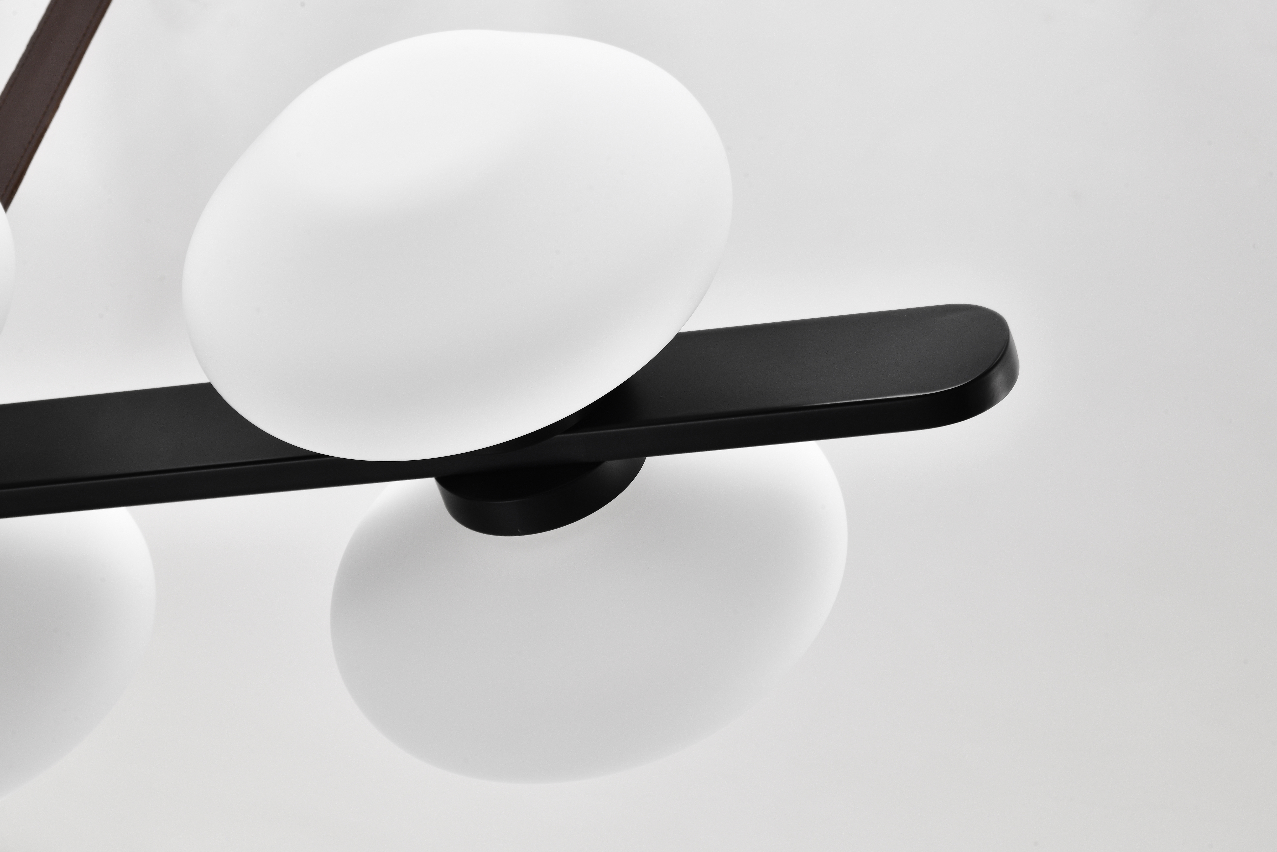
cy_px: 426
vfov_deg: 13.7
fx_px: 3547
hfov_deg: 20.4
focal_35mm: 100
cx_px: 638
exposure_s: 1/50
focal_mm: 100
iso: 200
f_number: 18
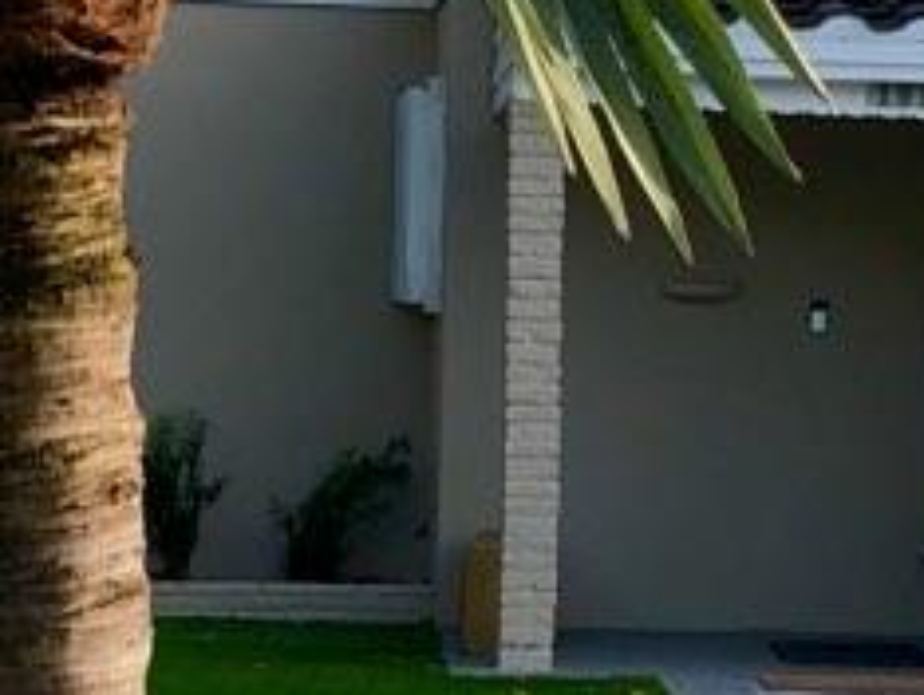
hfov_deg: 12.9
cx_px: 663
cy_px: 667
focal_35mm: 153
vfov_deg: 9.7
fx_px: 4088
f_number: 1.8
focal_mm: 4
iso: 20
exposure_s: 1/695
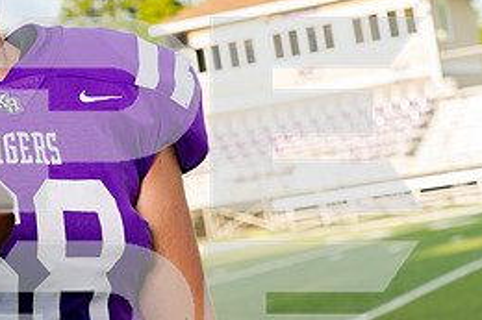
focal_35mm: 145
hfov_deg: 13.9
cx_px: -48
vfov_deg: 9.4
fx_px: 1940
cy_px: 116
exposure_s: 1/500
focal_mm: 65
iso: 200
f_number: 5.6
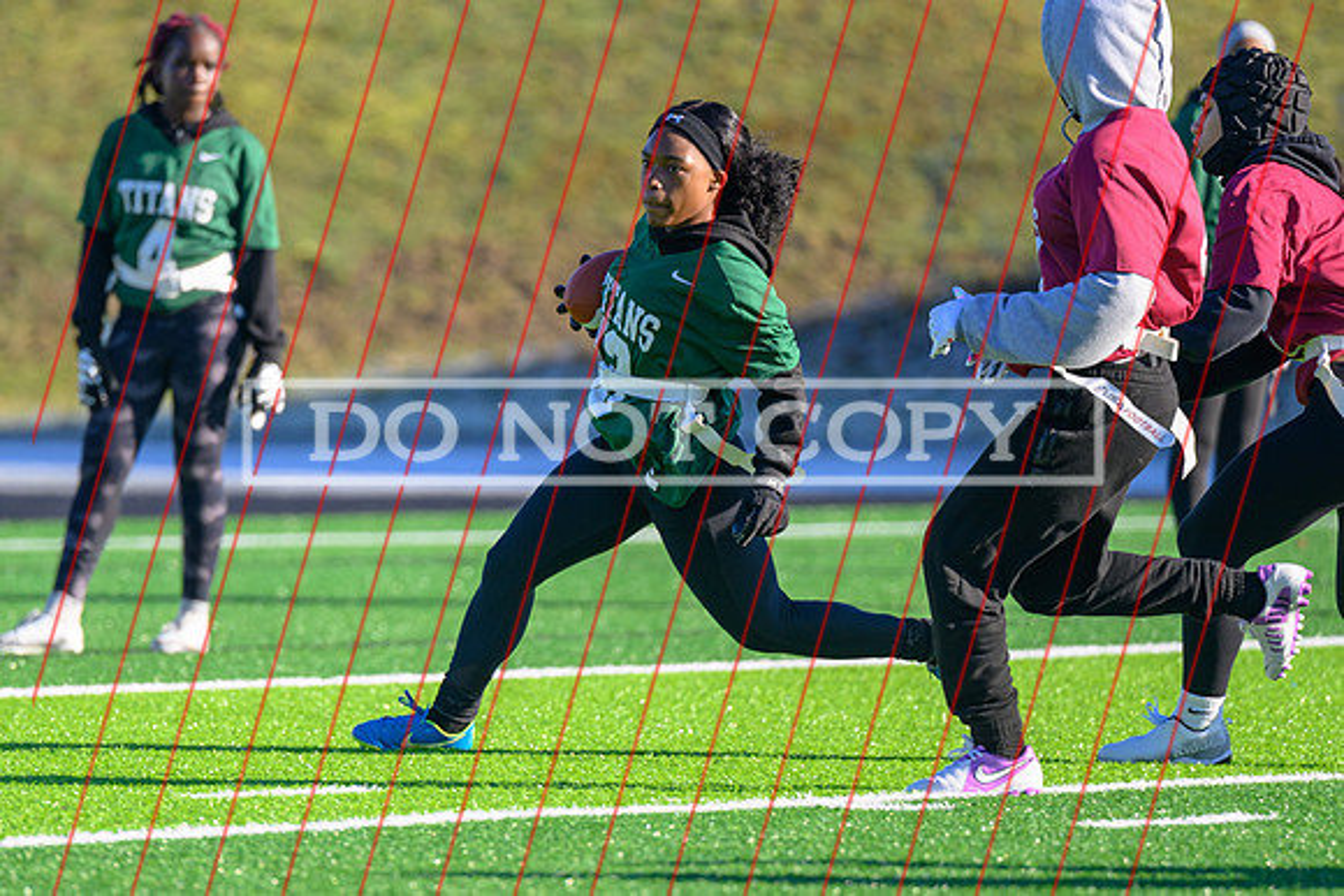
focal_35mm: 389
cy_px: 497
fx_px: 14525
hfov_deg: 5.3
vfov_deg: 3.5
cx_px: 570
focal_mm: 200
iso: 180
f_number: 2.8
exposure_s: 1/1250
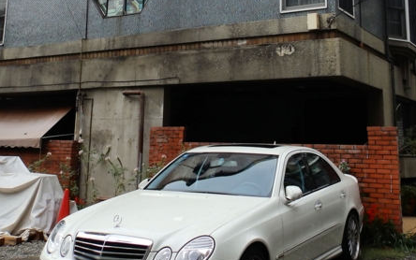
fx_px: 476
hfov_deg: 46.8
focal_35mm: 42
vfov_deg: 29.2
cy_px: 22
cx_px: 254
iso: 80
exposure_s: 1/250
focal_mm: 4
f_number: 4.5
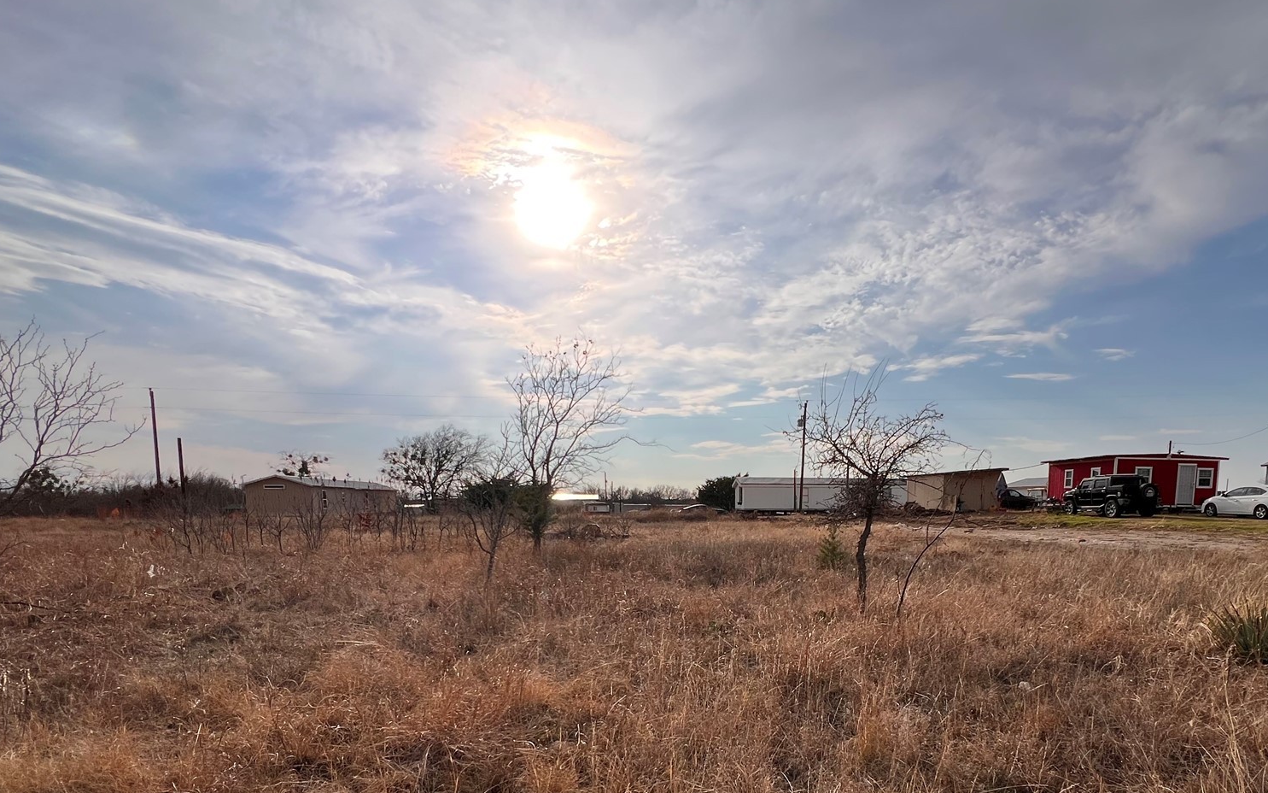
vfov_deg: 59.1
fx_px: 657
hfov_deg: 87.3
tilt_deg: -7.0
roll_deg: -1.6
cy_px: 590
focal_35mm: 19
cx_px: 733
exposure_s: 1/3650
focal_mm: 1.57
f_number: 1.8
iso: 32
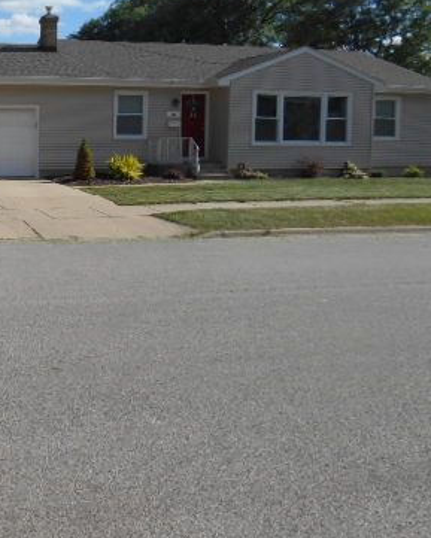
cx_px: -10
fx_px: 717
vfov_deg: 40.8
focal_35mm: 45
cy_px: 197
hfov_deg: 30.8
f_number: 3.4
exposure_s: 1/1000
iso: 80
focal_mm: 4.7
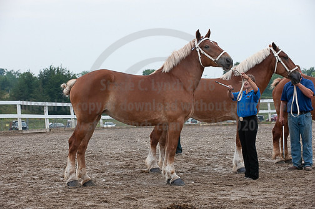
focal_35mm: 130
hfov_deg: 15.8
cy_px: 104
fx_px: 1136
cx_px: 158
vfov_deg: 10.5
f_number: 5.6
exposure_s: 1/1600
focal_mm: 130
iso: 1600
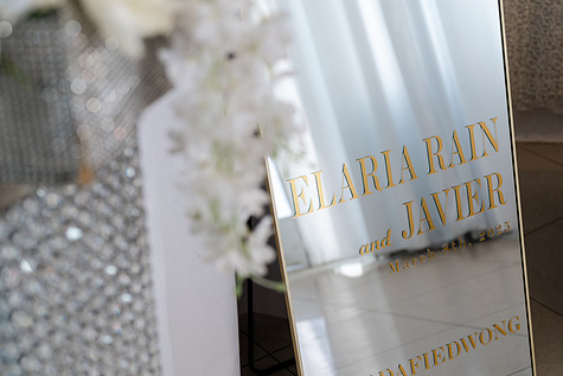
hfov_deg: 32.8
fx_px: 954
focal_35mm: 61
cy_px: 228
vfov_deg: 22.2
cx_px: 309
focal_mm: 50
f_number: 3.5
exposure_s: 1/25
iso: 80
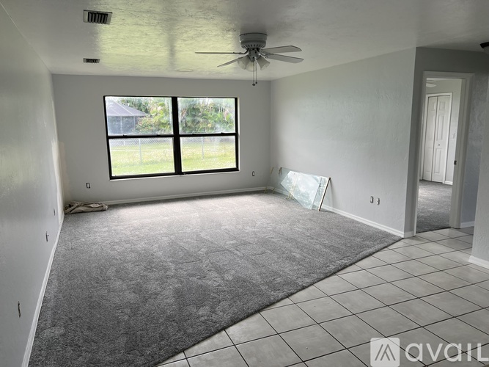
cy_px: 184
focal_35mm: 26
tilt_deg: -9.2
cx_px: 244
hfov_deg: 67.3
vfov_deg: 53.0
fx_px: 367
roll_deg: +1.2
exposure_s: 1/200
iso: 40
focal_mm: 5.7
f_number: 1.5
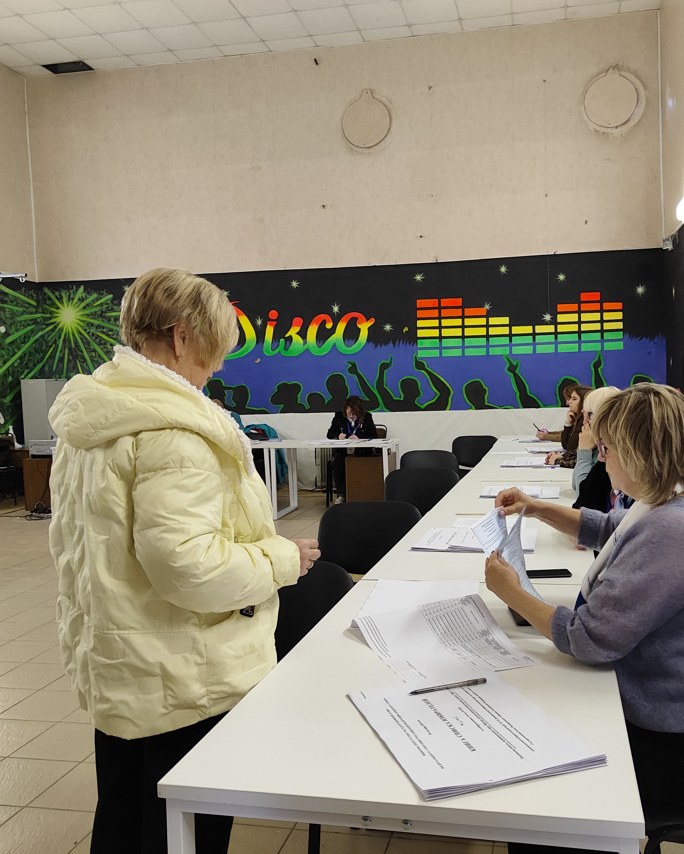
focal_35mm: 30
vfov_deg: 58.8
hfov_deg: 48.2
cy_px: 427
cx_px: 408
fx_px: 759
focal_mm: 5.59
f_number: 1.88
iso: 1381
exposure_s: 1/50
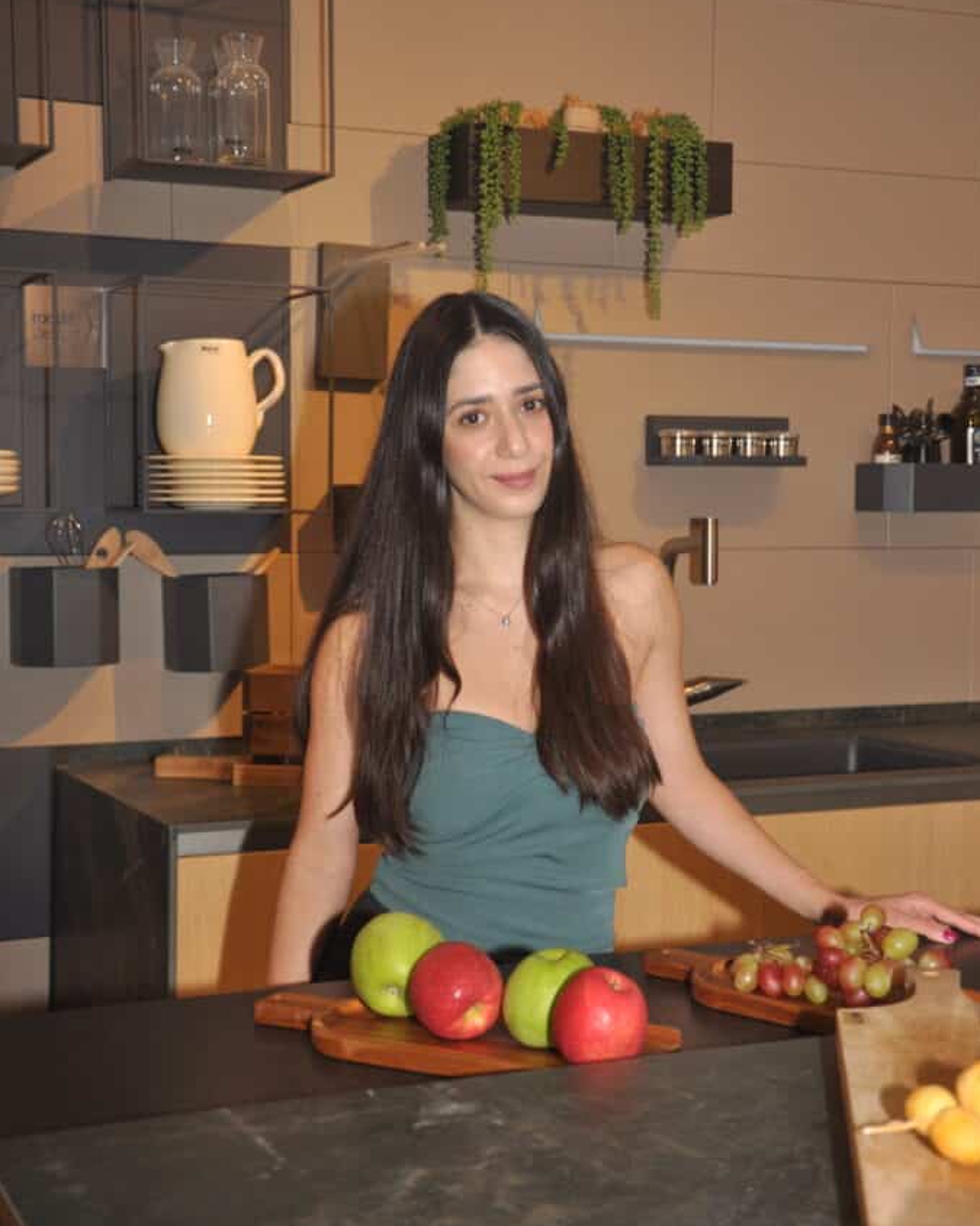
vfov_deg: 32.5
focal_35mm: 58
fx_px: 2103
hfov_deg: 26.2
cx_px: 492
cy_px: 588
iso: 400
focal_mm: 34
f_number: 4.2
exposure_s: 1/200
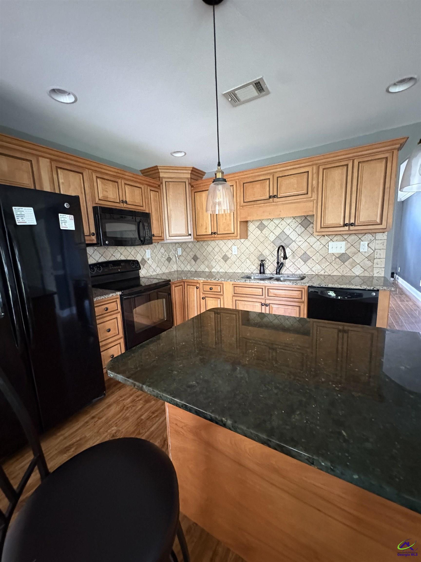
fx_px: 227
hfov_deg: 85.7
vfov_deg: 102.1
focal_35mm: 14
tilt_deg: -9.7
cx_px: 210
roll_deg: +2.8
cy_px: 281
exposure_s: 1/37
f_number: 2.2
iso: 1000
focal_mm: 2.22
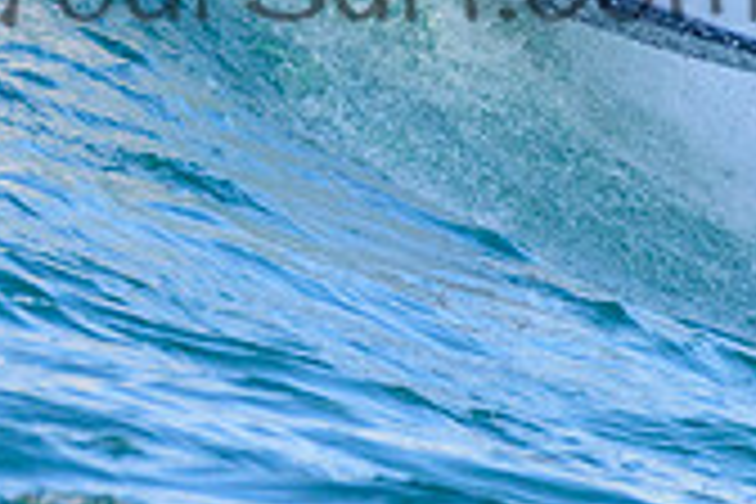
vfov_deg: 0.6
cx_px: 151
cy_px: -189
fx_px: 44580
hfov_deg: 1.0
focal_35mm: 2123
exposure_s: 1/2000
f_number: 5.6
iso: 720
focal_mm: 500
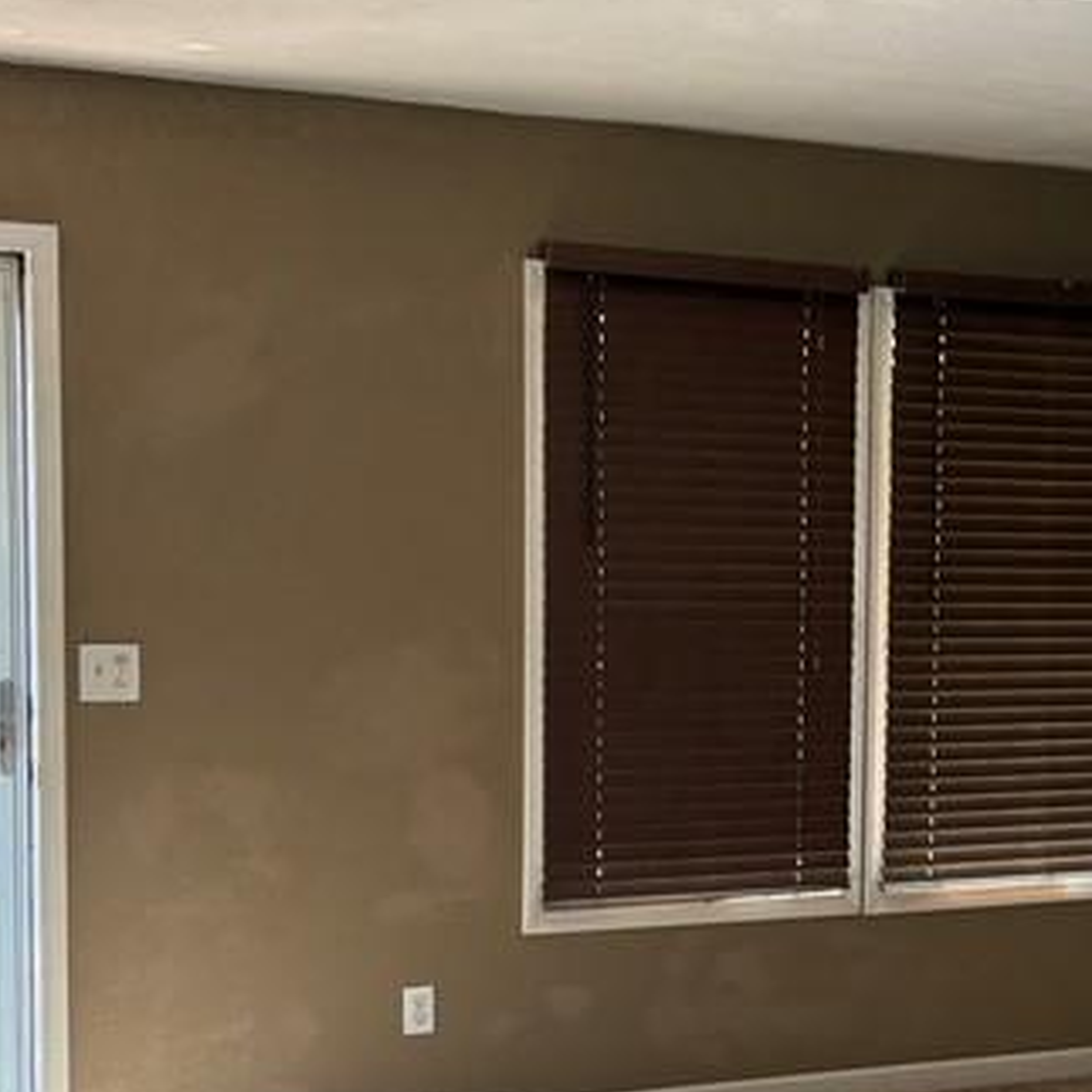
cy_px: 790
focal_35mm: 73
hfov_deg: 22.8
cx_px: 1068
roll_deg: -1.0
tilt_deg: -6.4
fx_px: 2605
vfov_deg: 23.5
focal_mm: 5.96
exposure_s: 1/60
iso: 100
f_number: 1.6
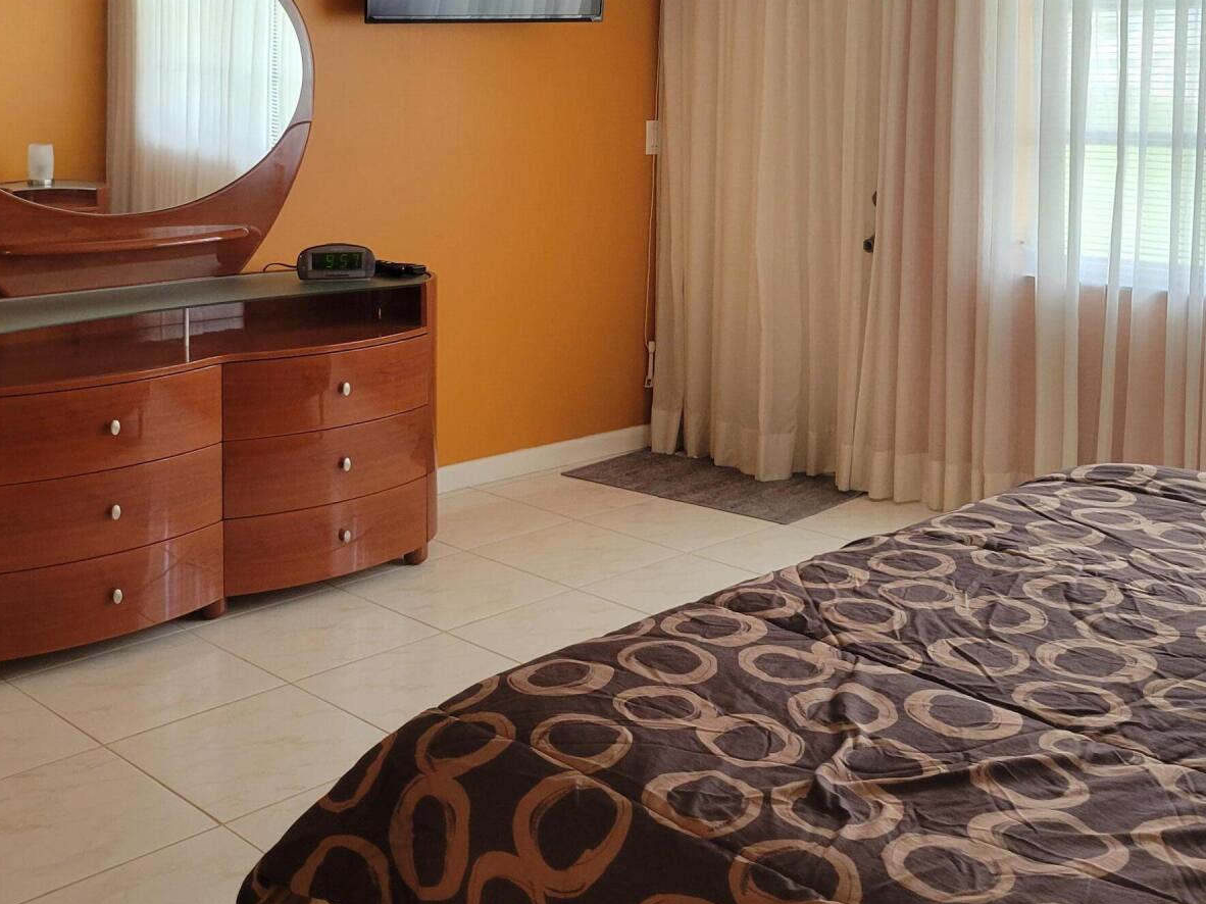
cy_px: 180
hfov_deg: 42.9
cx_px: 559
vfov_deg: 32.0
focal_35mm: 44
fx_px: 1533
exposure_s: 1/120
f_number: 1.8
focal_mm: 5.4
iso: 250
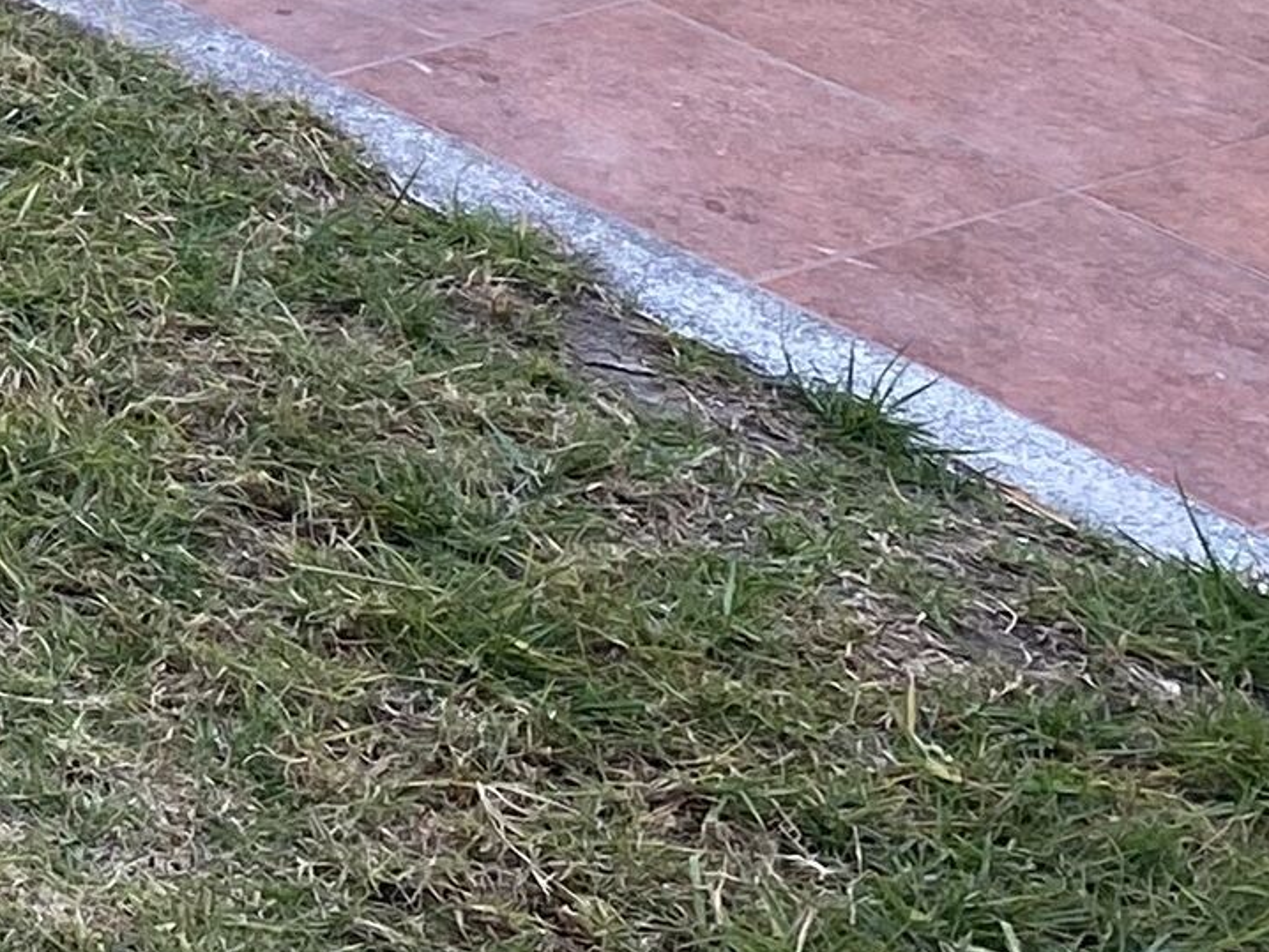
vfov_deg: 10.2
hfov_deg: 11.3
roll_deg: -2.8
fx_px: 5097
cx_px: -1997
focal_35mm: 139
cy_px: -692
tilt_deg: -16.0
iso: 32
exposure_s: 1/247
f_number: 1.8
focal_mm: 4.25
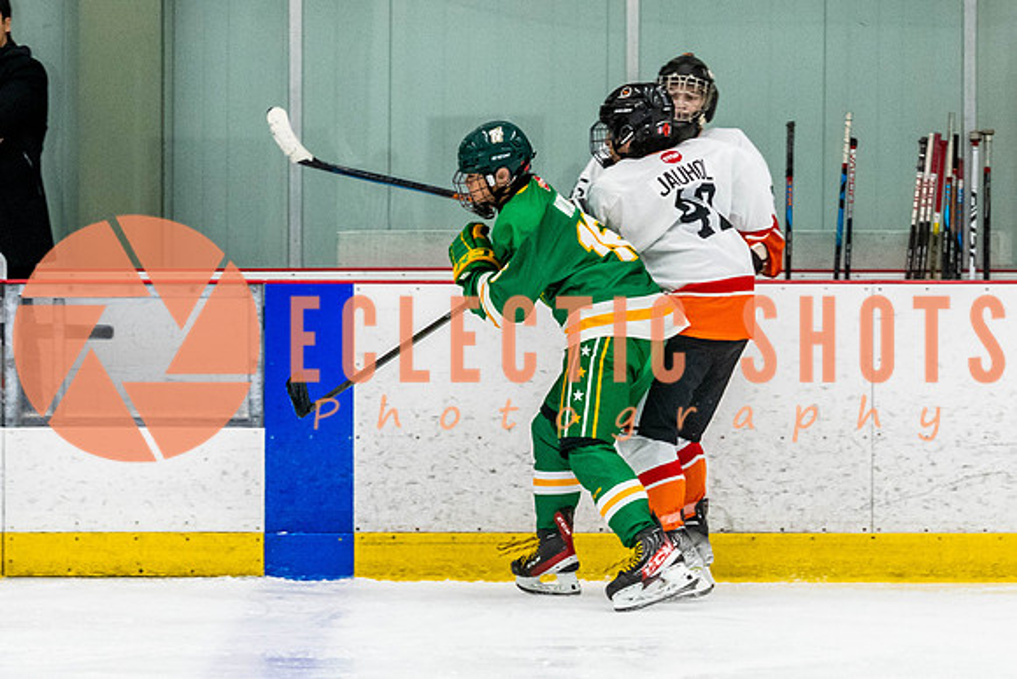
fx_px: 7519
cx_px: 520
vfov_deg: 5.2
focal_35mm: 266
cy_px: 470
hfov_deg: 7.7
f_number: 2.8
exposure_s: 1/640
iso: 1800
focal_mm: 105
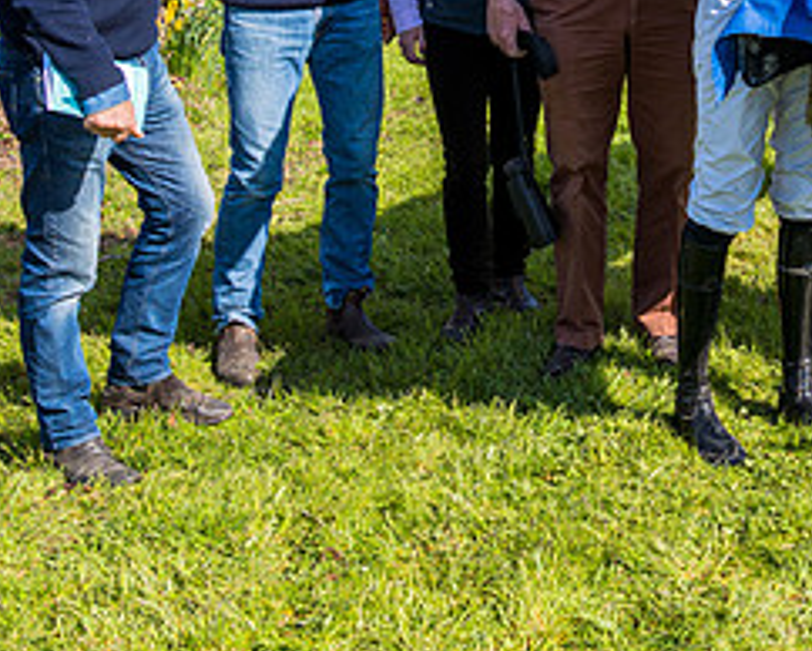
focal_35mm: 75
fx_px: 1804
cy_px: 6
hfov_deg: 23.9
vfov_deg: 19.9
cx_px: 877
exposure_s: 1/200
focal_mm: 24
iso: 50
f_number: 8
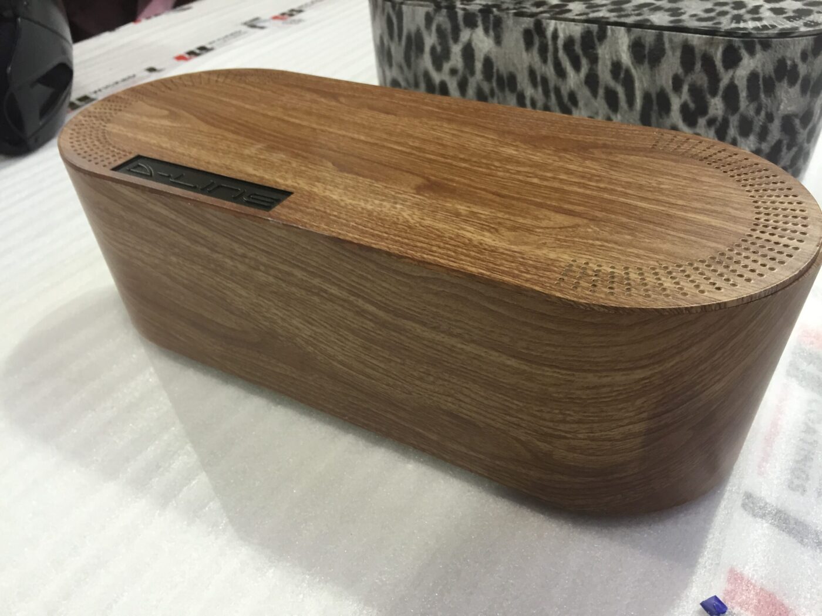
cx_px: 411
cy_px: 308
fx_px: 689
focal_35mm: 29
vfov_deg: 48.2
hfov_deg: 61.7
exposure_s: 1/33
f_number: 2.2
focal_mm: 4.15
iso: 125
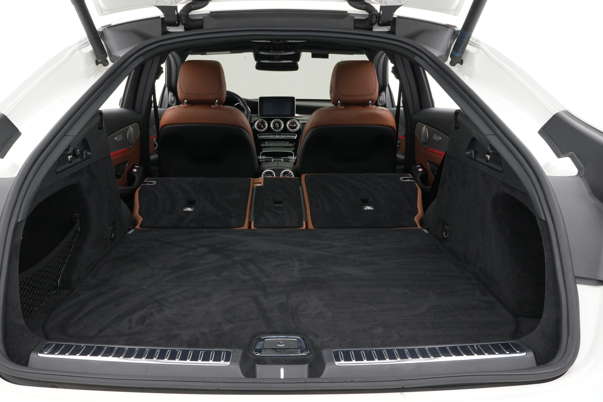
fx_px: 502
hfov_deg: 61.9
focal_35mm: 30
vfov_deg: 43.6
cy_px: 205
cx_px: 279
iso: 500
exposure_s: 1/50
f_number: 7.1
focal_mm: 18
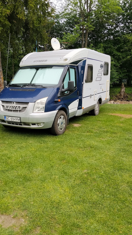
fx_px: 199
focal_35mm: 32
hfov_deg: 36.6
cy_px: 117
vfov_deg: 61.0
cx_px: 54
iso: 50
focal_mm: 4.22
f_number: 1.8
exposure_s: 1/476
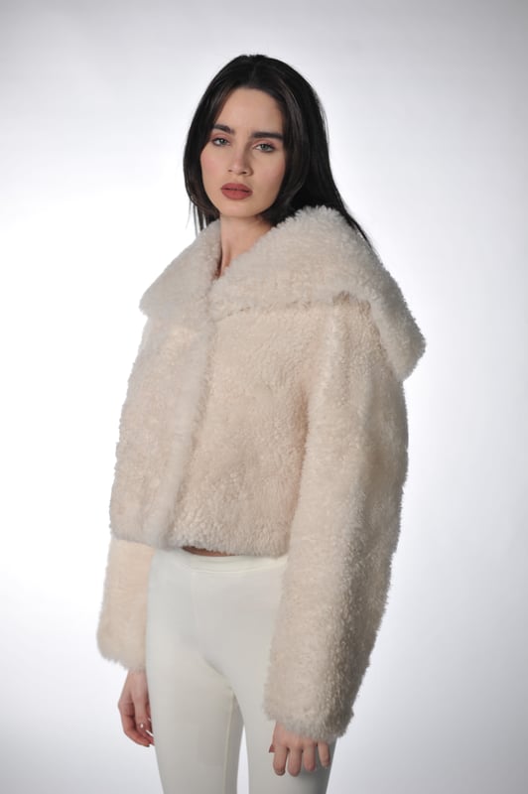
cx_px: 264
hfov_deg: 26.9
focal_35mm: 50
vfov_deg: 39.6
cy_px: 397
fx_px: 1102
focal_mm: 50
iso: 500
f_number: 2.5
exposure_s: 1/250
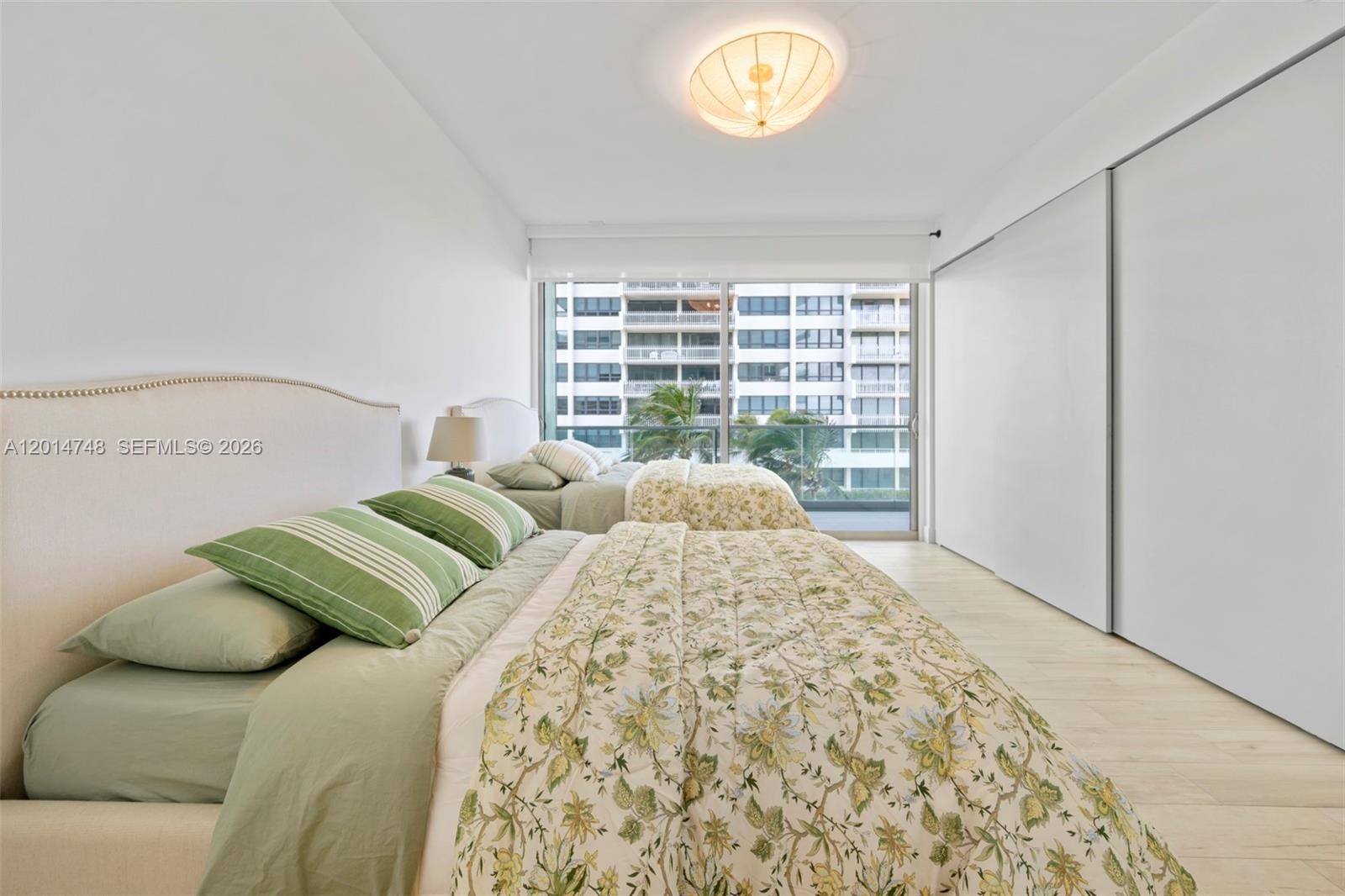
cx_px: 672
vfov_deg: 81.2
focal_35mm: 14
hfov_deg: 104.3
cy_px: 448
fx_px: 523
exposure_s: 1/4
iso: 100
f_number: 8
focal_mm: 14
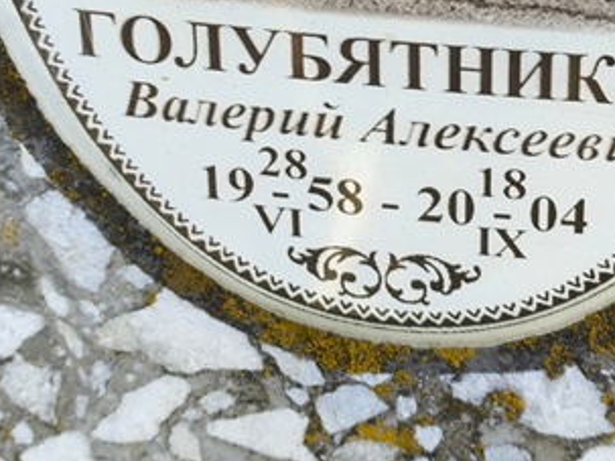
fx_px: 2344
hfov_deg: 14.9
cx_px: 433
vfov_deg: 11.2
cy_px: 130
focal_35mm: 132
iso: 50
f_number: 1.7
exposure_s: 1/146
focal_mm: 4.71
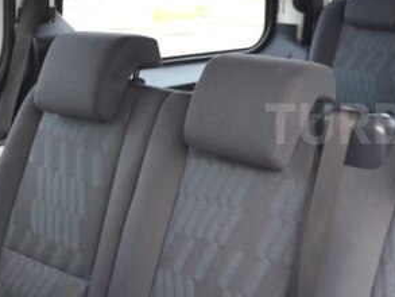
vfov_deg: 23.3
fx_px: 719
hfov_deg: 28.6
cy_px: 124
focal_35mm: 63
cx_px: 403
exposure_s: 1/100
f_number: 1.9
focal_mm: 3.7
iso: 64
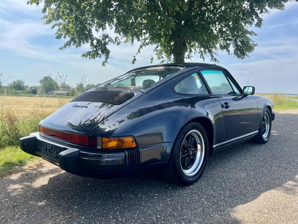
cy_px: 112
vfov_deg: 53.1
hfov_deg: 67.3
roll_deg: -0.3
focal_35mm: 26
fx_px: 224
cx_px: 149
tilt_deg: -4.9
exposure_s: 1/2841
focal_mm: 5.7
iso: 50
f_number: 1.5
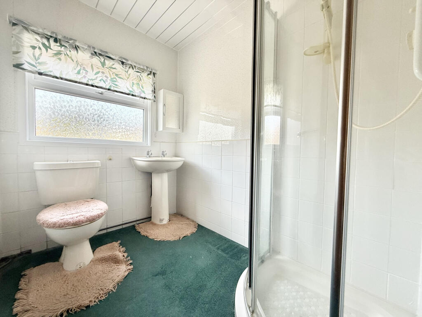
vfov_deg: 85.7
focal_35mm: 14
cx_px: 211
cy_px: 158
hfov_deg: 102.1
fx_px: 171
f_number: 2.2
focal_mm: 2.22
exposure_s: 1/145
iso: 64
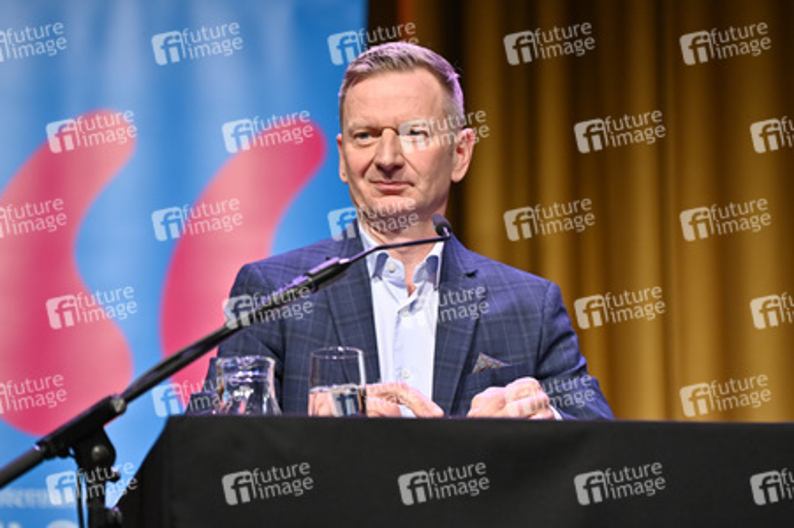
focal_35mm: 140
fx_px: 3085
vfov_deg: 9.8
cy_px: 264
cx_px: 397
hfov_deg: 14.7
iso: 1000
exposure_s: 1/500
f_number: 2.8
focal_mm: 140
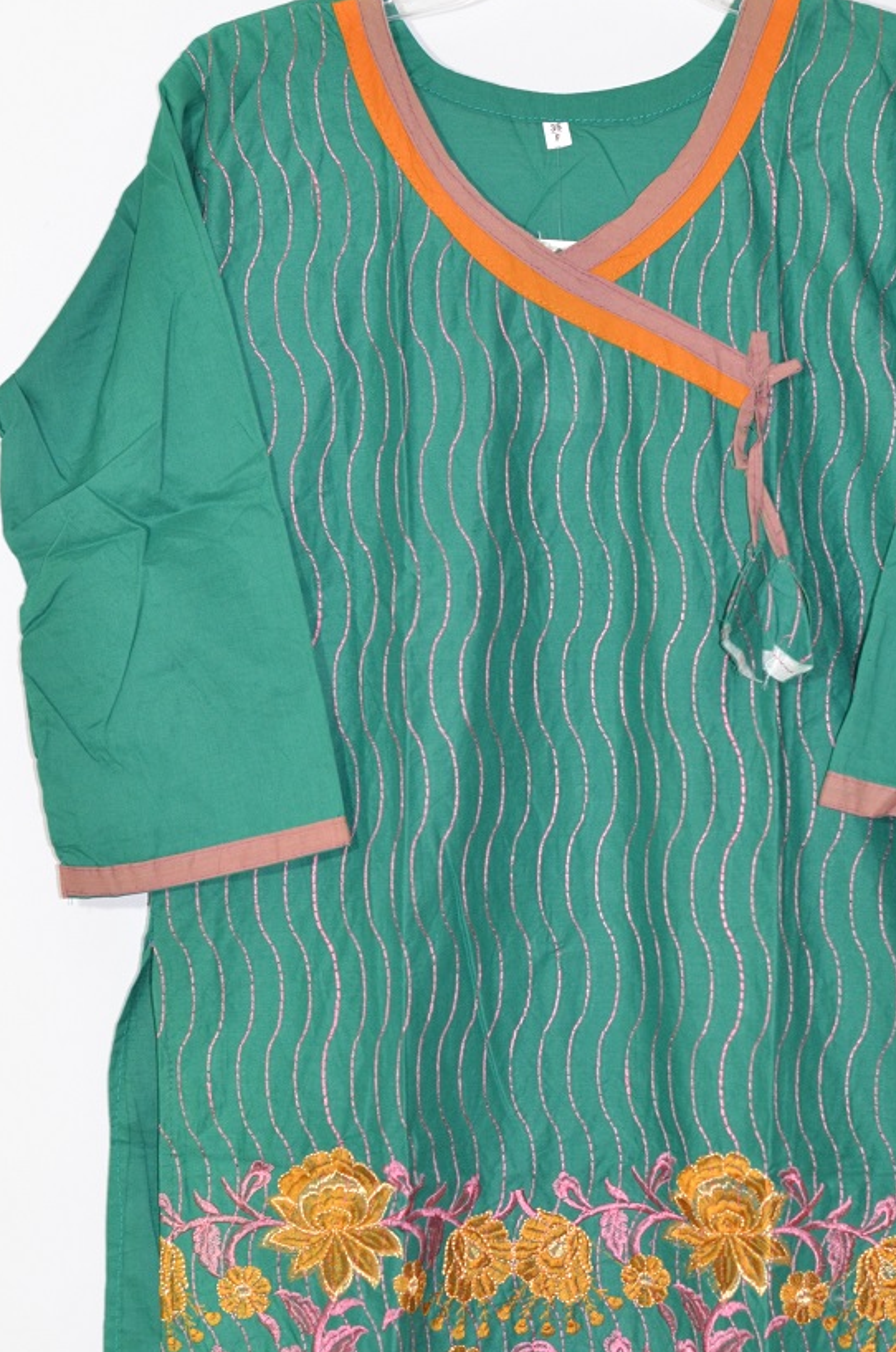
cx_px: 581
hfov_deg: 13.7
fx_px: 3711
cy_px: 820
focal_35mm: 99
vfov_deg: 20.6
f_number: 2.8
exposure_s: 1/60
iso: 800
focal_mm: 50
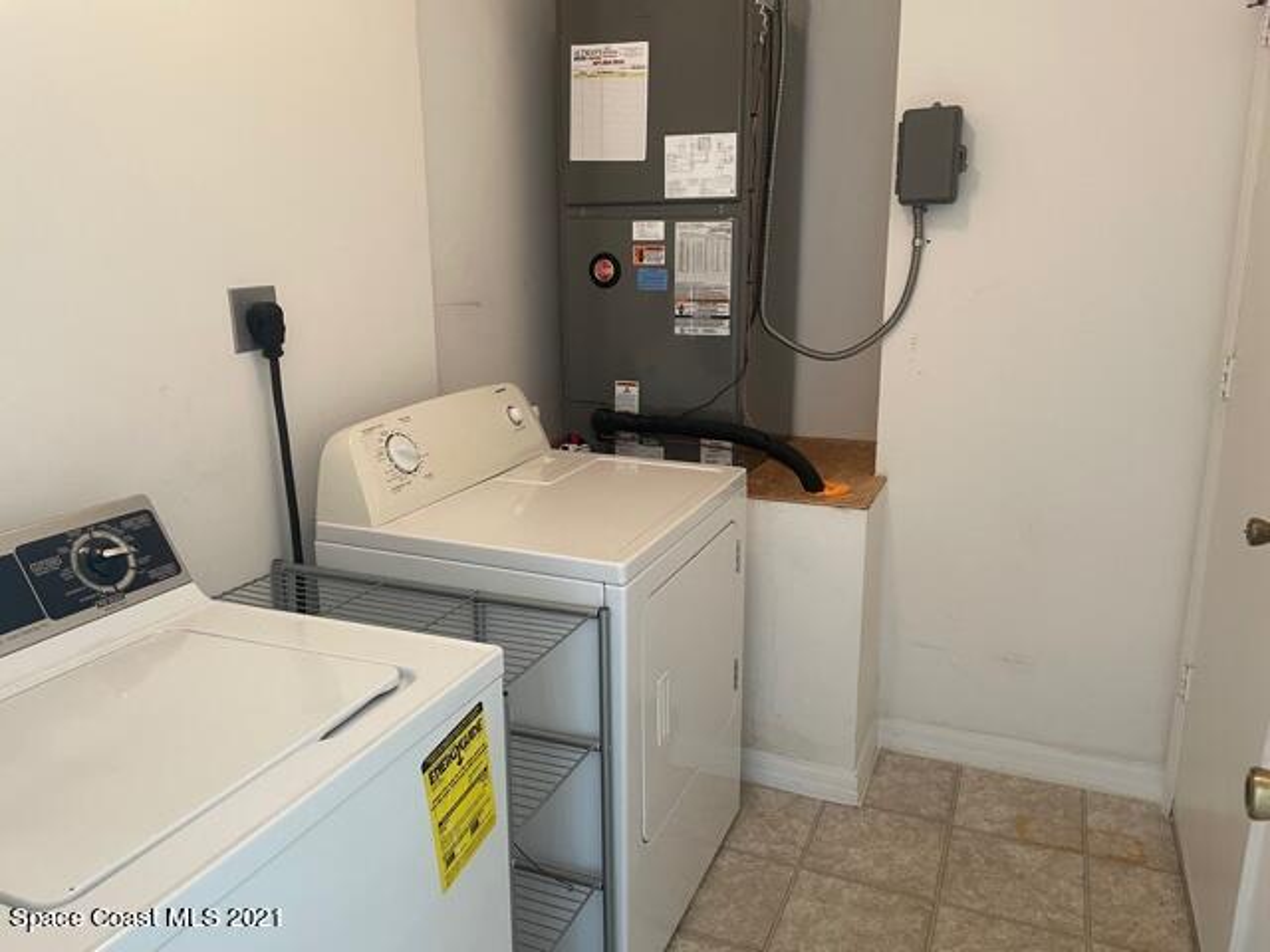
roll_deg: +1.5
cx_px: 635
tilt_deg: -13.0
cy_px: 476
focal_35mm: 26
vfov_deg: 53.1
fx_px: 954
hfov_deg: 67.3
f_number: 1.6
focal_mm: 4.2
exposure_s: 1/60
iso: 125
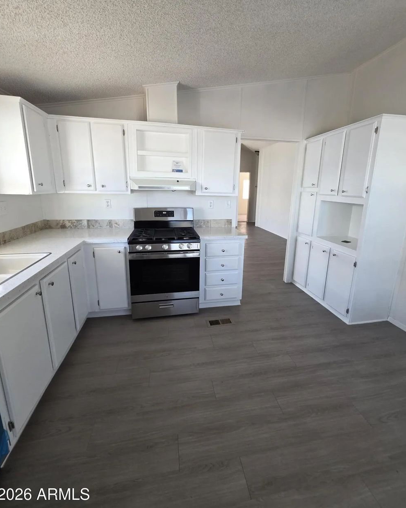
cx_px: 205
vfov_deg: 100.6
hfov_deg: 88.0
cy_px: 240
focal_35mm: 14
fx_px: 210
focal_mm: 2.2
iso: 200
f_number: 1.9
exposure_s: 1/120
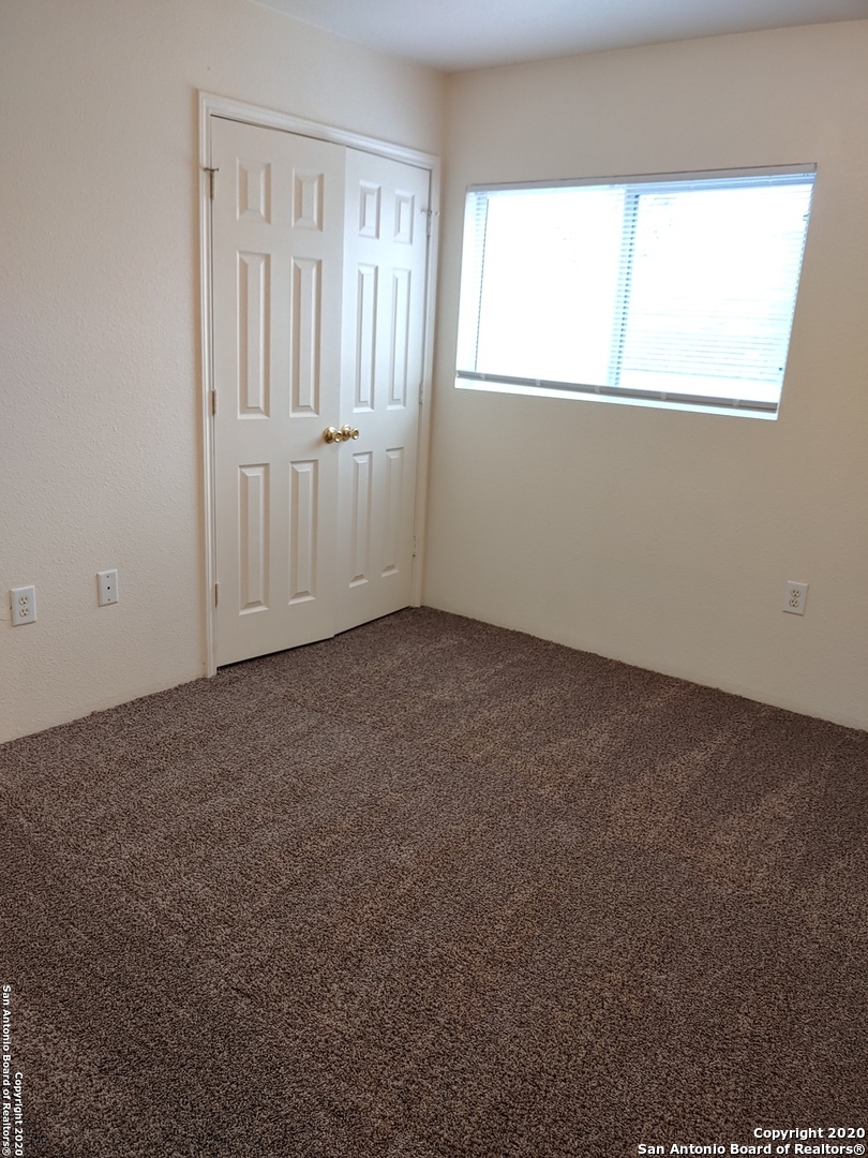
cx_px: 434
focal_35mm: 26
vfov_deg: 67.3
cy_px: 579
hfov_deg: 53.1
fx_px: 869
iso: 150
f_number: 1.8
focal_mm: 4.36
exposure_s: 1/30
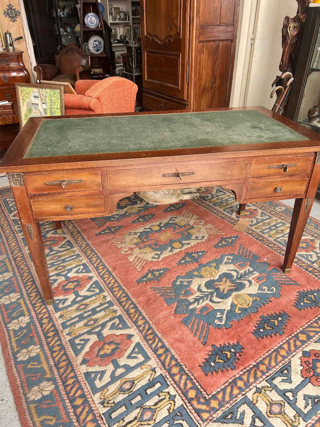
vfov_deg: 67.3
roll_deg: +0.7
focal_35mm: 26
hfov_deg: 53.1
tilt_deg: -30.1
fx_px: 320
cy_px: 214
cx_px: 160
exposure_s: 1/121
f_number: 1.5
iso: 100
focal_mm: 5.7
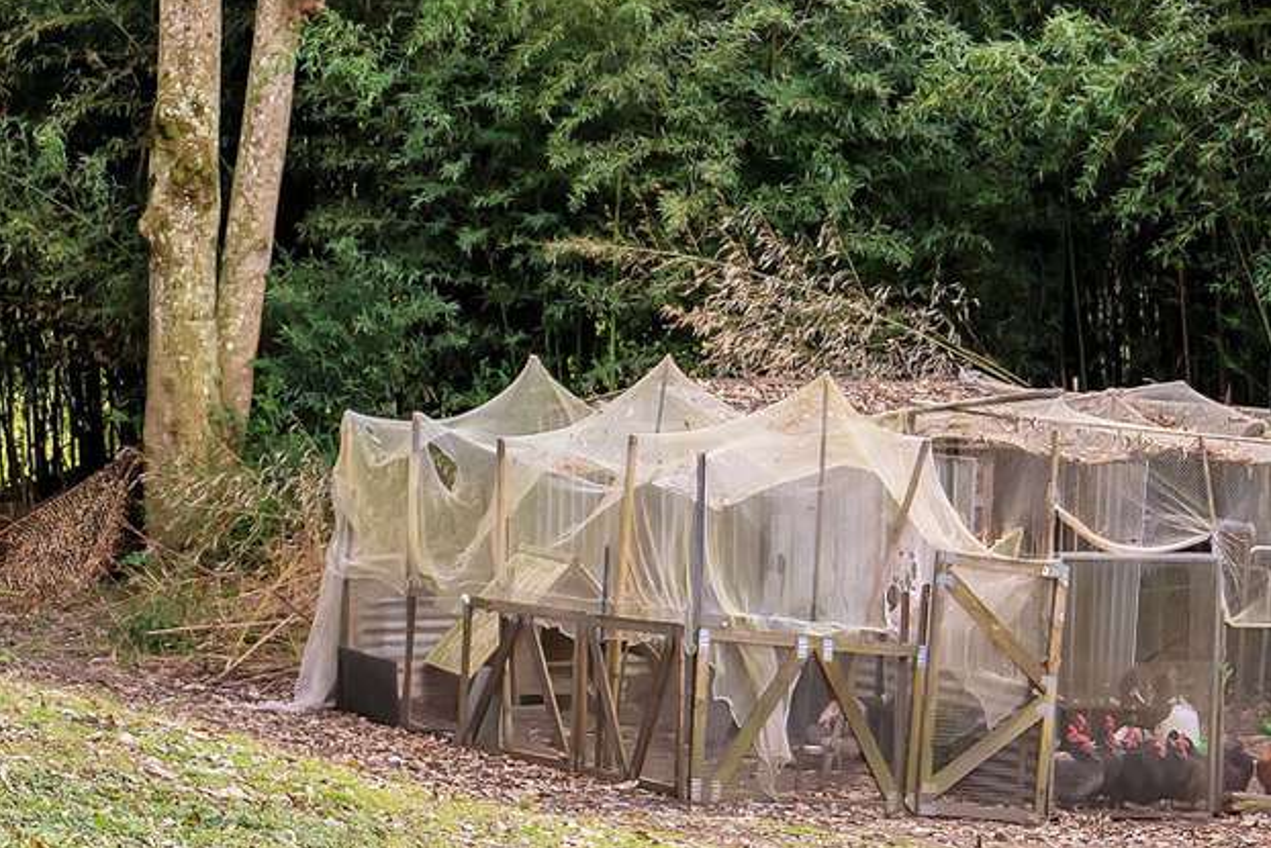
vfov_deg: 12.3
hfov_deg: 18.2
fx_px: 3920
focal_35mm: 111
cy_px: 201
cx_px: 227
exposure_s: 1/200
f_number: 4
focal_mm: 36
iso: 400
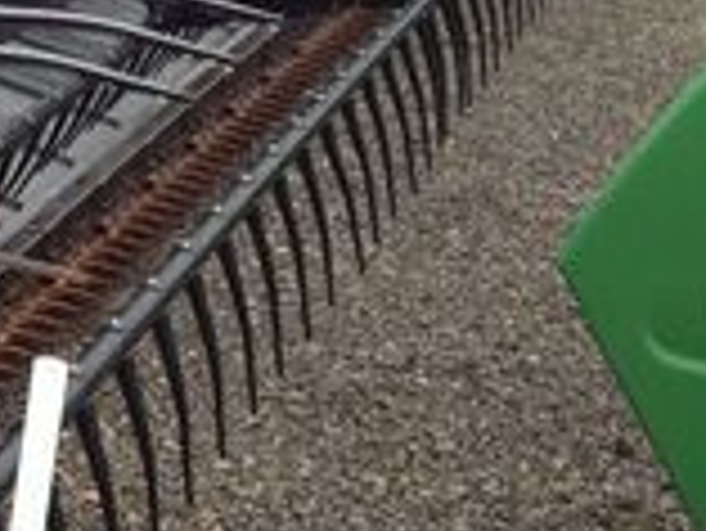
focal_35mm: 121
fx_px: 2470
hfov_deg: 15.8
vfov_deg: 12.0
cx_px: -67
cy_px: -130
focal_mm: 4.28
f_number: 2.4
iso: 64
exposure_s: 1/171
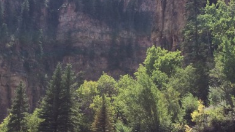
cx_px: 121
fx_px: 411
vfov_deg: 17.9
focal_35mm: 66
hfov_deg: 31.9
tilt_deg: +4.6
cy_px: 127
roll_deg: -2.1
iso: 32
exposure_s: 1/1208
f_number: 2.2
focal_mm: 4.15
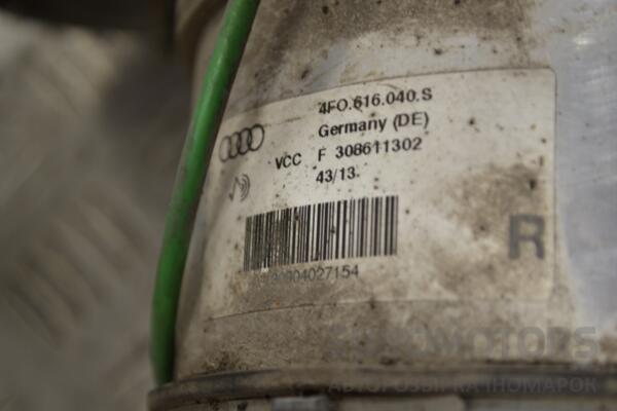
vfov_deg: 16.6
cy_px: 206
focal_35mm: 82
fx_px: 1414
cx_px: 308
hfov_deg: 24.6
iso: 180
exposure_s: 1/30
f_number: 5.6
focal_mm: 55
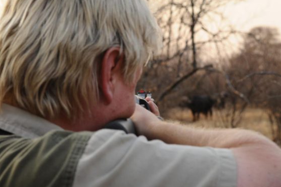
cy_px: 101
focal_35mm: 110
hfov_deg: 18.7
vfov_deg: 12.5
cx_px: 149
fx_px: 854
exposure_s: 1/30
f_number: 8
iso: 500
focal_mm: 65
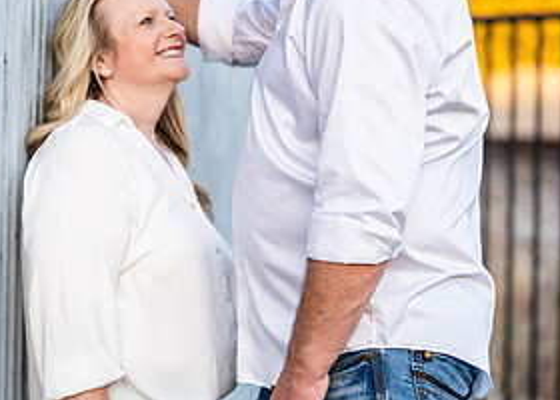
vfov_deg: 12.3
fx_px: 1861
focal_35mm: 117
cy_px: 170
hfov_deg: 17.1
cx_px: 185
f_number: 1.2
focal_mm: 50
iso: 100
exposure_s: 1/800
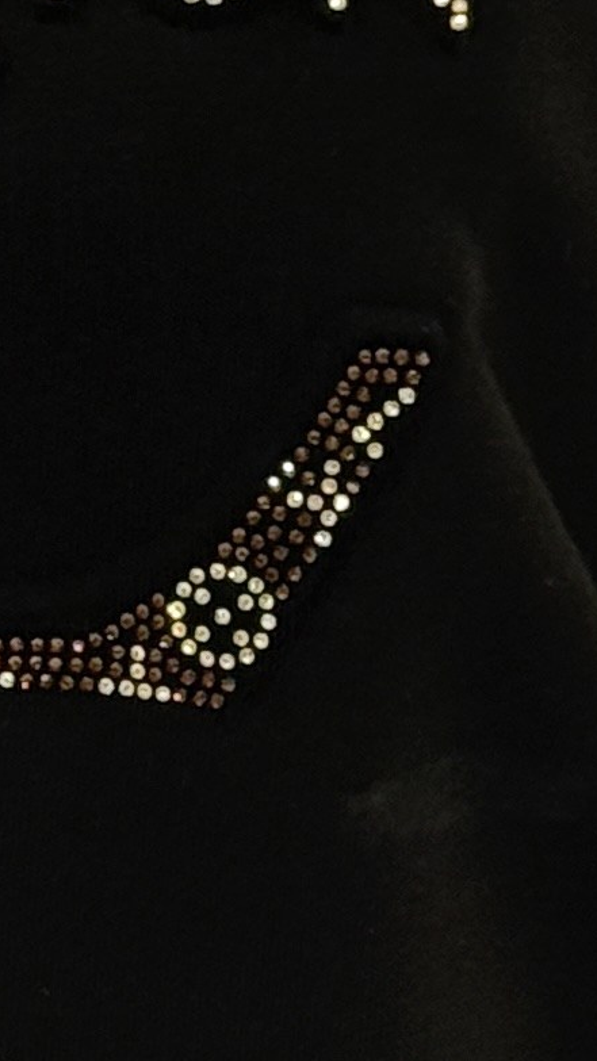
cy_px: 379
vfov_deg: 8.0
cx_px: -219
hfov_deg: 4.5
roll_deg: -2.2
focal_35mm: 269
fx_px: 7570
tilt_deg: -6.5
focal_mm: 6.76
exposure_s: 1/60
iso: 250
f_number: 1.78
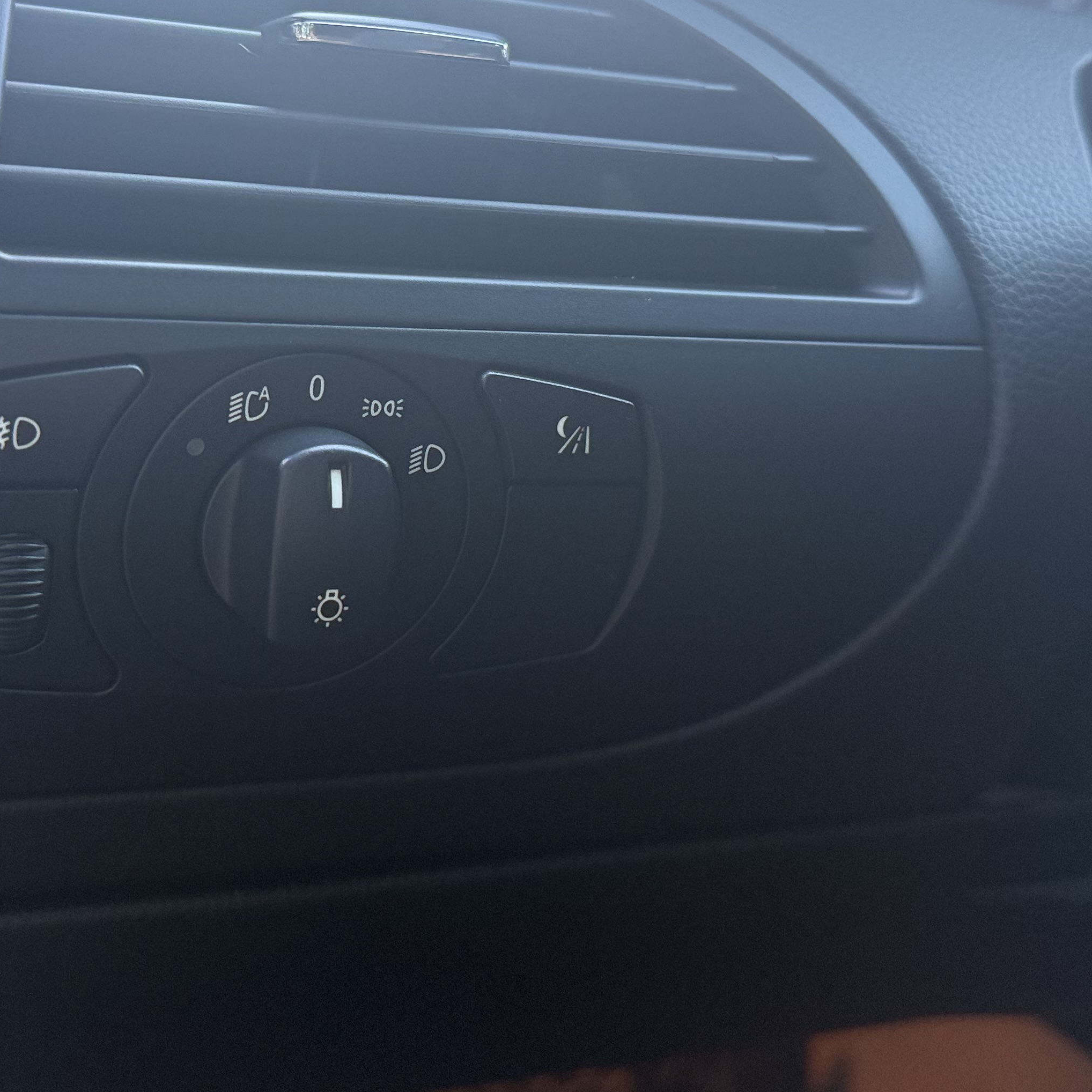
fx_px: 1499
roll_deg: -6.7
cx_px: 388
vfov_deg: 39.2
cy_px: 306
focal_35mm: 42
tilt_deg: -7.5
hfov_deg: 39.7
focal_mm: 6.76
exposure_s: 1/98
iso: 200
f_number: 1.78
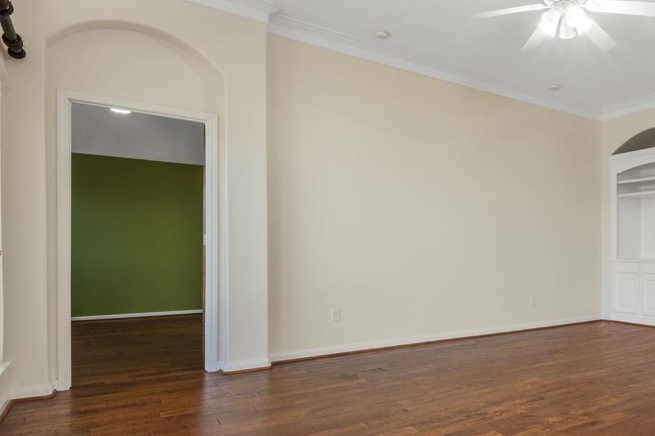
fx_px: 509
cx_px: 563
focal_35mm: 28
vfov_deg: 46.3
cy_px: 242
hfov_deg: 58.1
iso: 250
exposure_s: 5
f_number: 9
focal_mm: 14
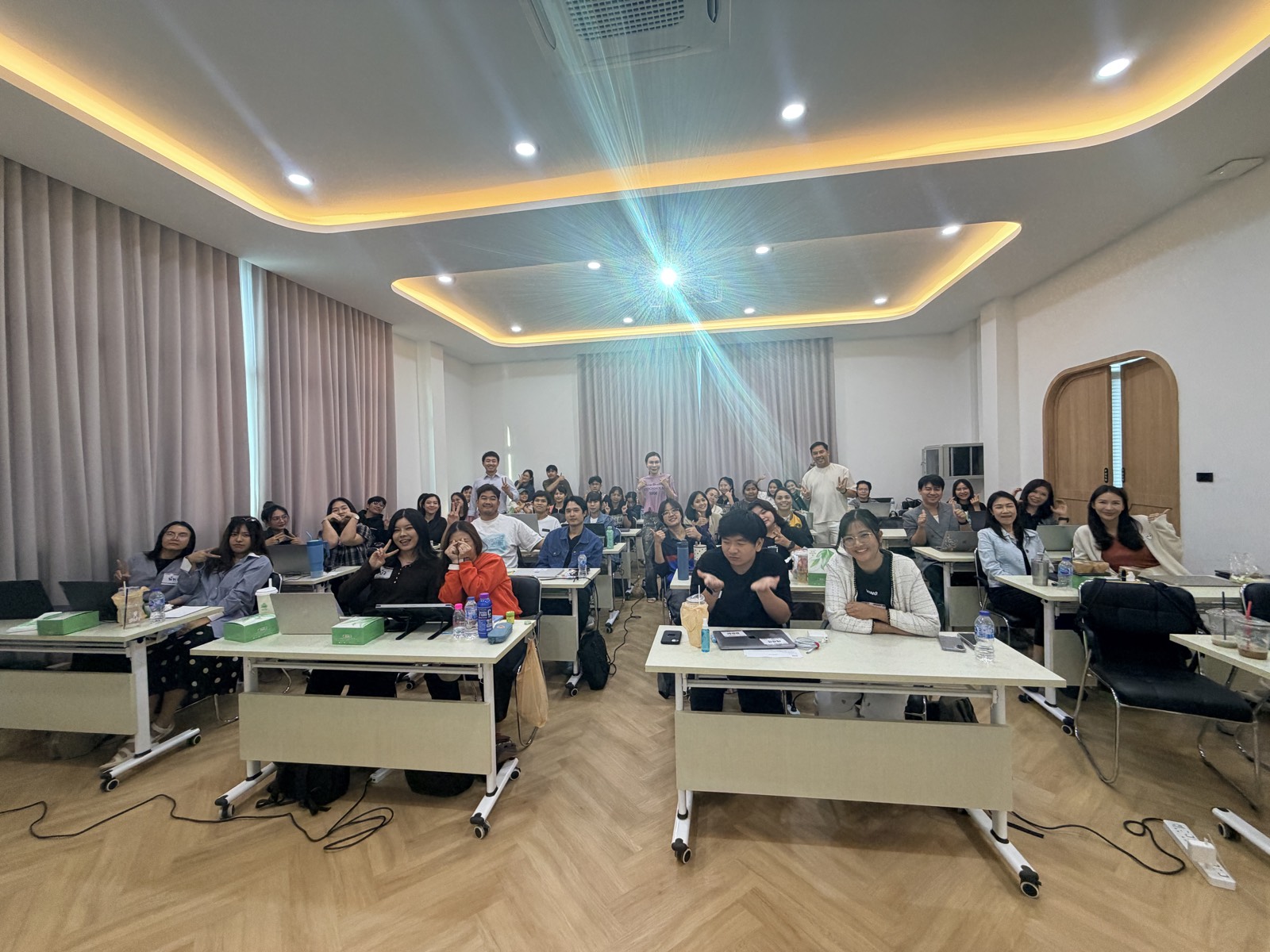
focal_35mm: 14
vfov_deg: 85.7
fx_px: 514
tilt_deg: -1.4
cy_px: 476
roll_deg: +2.1
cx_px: 635
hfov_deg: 102.1
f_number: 2.2
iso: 160
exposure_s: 1/60
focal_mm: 2.22
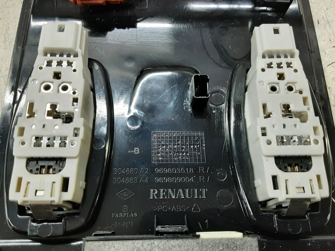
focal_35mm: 27
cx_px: 168
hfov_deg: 65.3
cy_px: 126
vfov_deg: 51.4
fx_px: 261
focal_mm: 2.91
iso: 160
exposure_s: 1/33
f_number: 1.9
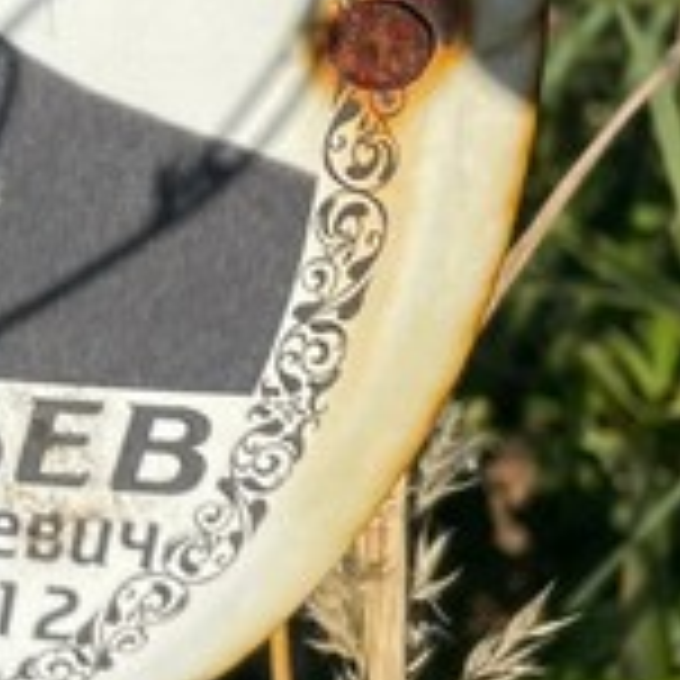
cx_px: -320
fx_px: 2711
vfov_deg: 14.2
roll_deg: +7.0
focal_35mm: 122
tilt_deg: -29.7
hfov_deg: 13.5
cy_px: 122
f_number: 1.6
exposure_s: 1/6897
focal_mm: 4.2
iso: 32
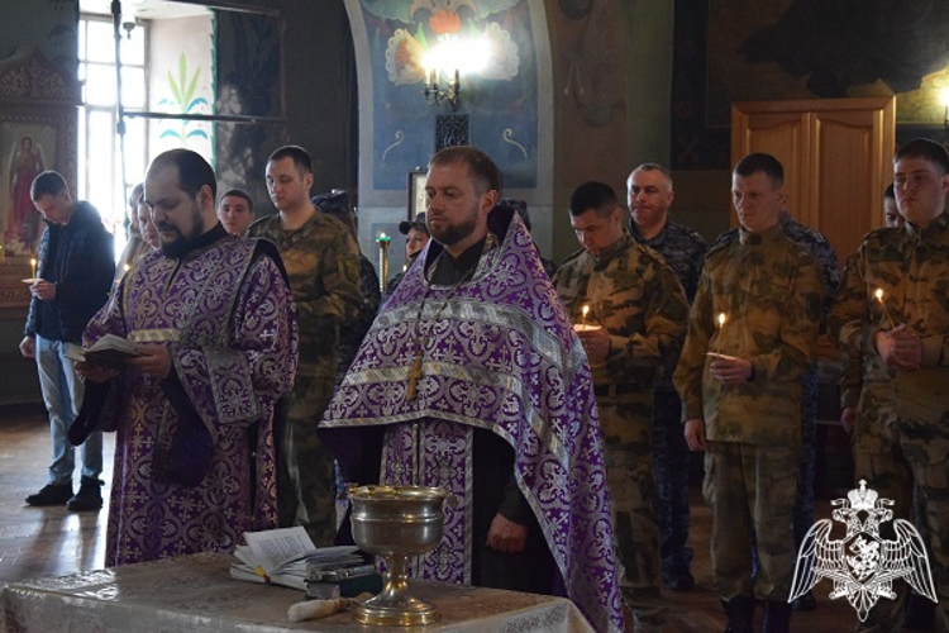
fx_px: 2175
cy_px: 316
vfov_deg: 16.6
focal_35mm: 82
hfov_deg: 24.6
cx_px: 474
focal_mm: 55
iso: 4500
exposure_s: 1/60
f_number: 5.6
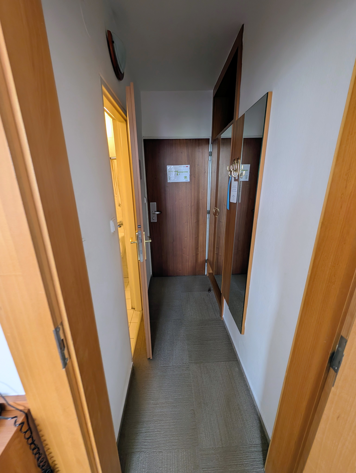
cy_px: 236
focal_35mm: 12
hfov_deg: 94.6
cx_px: 178
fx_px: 164
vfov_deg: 110.5
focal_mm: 2.23
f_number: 1.95
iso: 125
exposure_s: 1/23.8
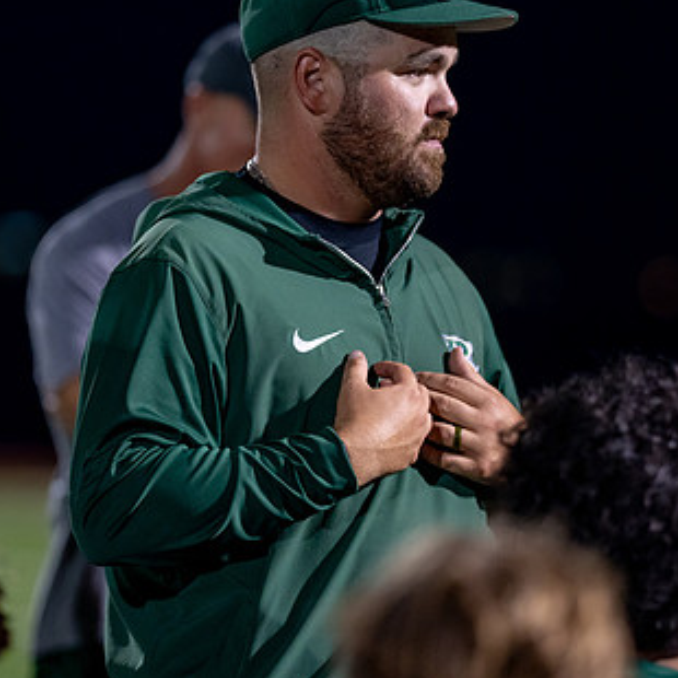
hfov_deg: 6.4
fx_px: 6072
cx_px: 398
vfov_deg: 6.4
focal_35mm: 274
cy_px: 324
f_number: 1.8
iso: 1250
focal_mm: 135
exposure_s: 1/1250
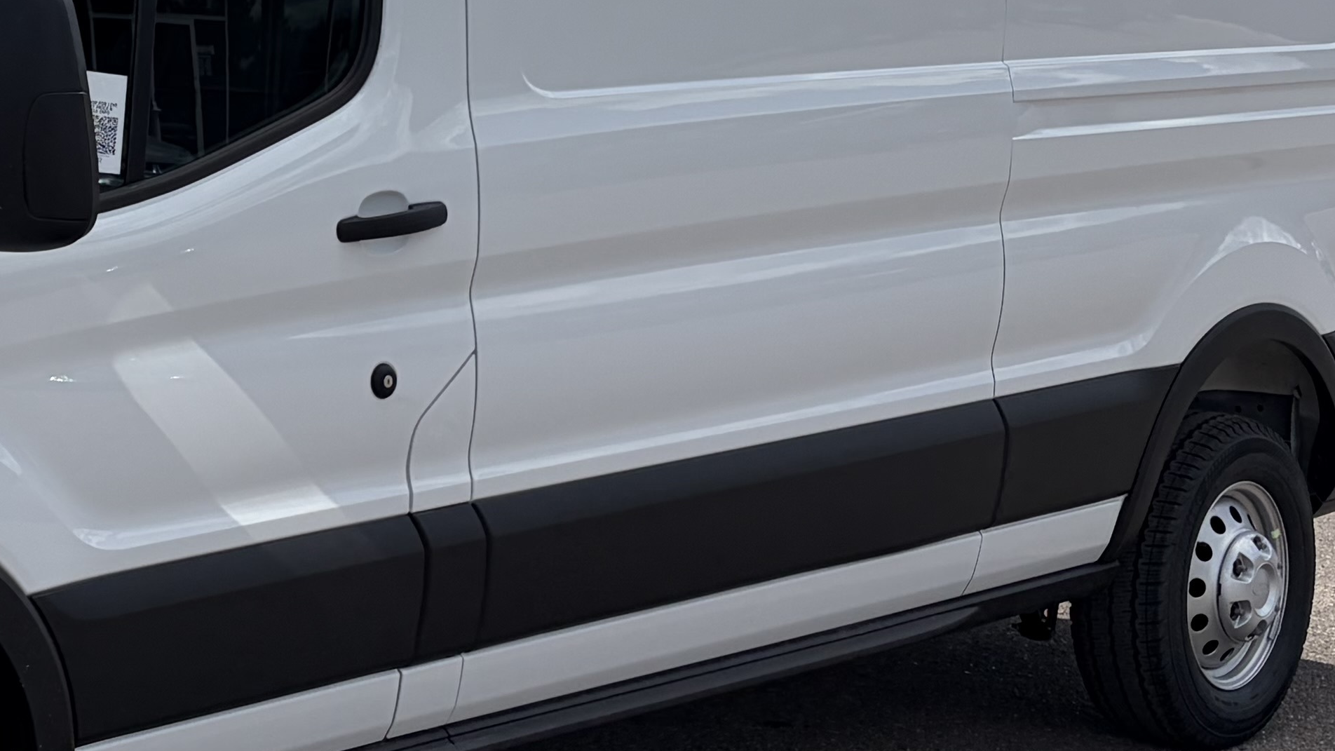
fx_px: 3009
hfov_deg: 24.4
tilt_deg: -2.1
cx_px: 157
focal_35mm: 85
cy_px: 96
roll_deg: +0.0
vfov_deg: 14.1
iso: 64
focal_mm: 5.96
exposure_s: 1/6329
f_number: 1.6
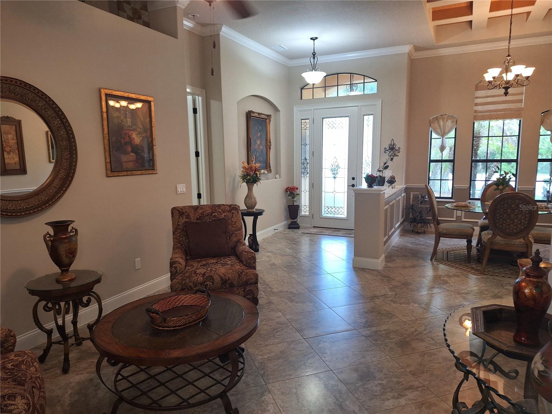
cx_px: 276
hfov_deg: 73.9
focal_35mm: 23
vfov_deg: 58.9
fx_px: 367
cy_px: 207
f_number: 1.8
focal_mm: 5.54
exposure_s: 1/40
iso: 100
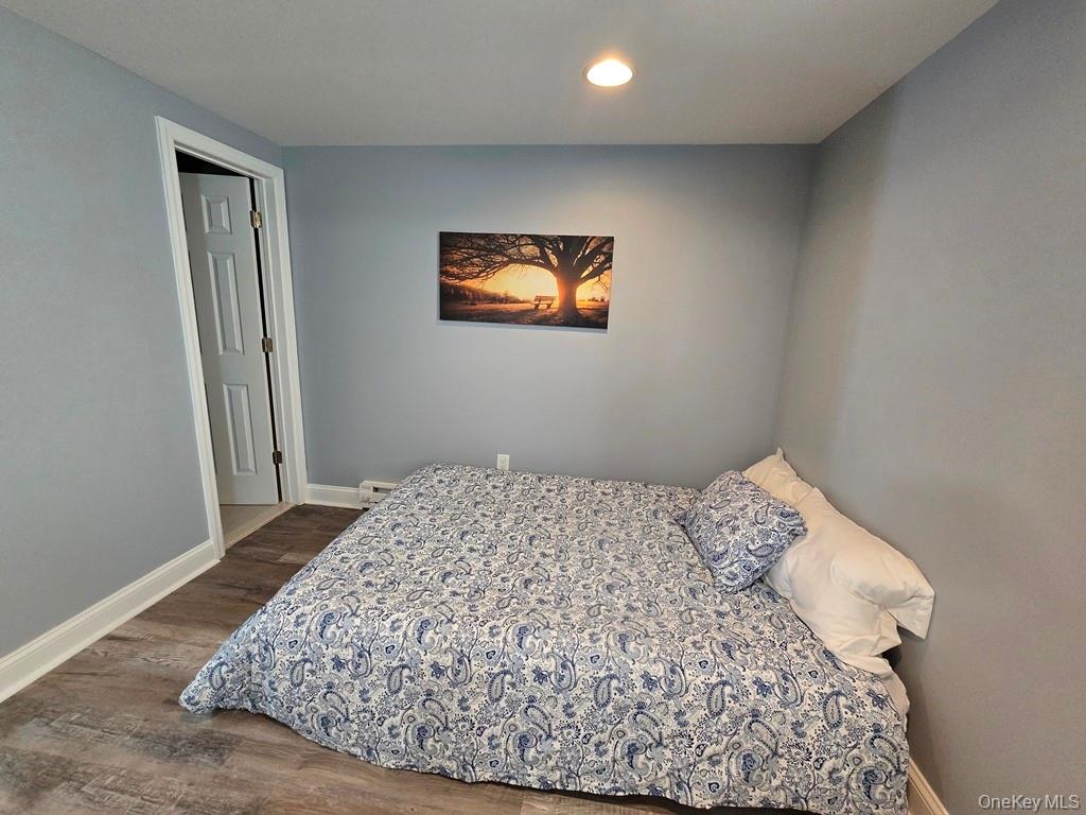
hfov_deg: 106.2
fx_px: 408
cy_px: 408
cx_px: 543
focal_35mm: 13
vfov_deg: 89.9
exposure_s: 1/60
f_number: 2.2
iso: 500
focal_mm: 2.2
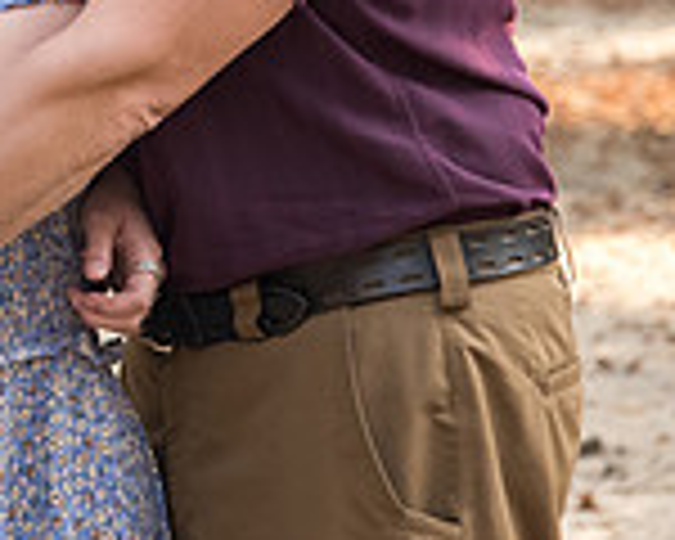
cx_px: -250
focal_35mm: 300
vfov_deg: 5.1
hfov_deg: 6.4
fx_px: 5993
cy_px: -89
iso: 1250
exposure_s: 1/640
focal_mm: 62
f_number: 4
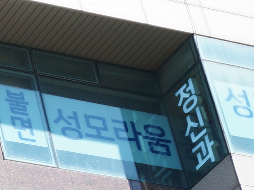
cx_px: -351
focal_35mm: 198
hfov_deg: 9.0
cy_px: 339
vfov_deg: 7.3
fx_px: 1453
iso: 100
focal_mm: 22
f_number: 5.6
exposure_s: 1/250
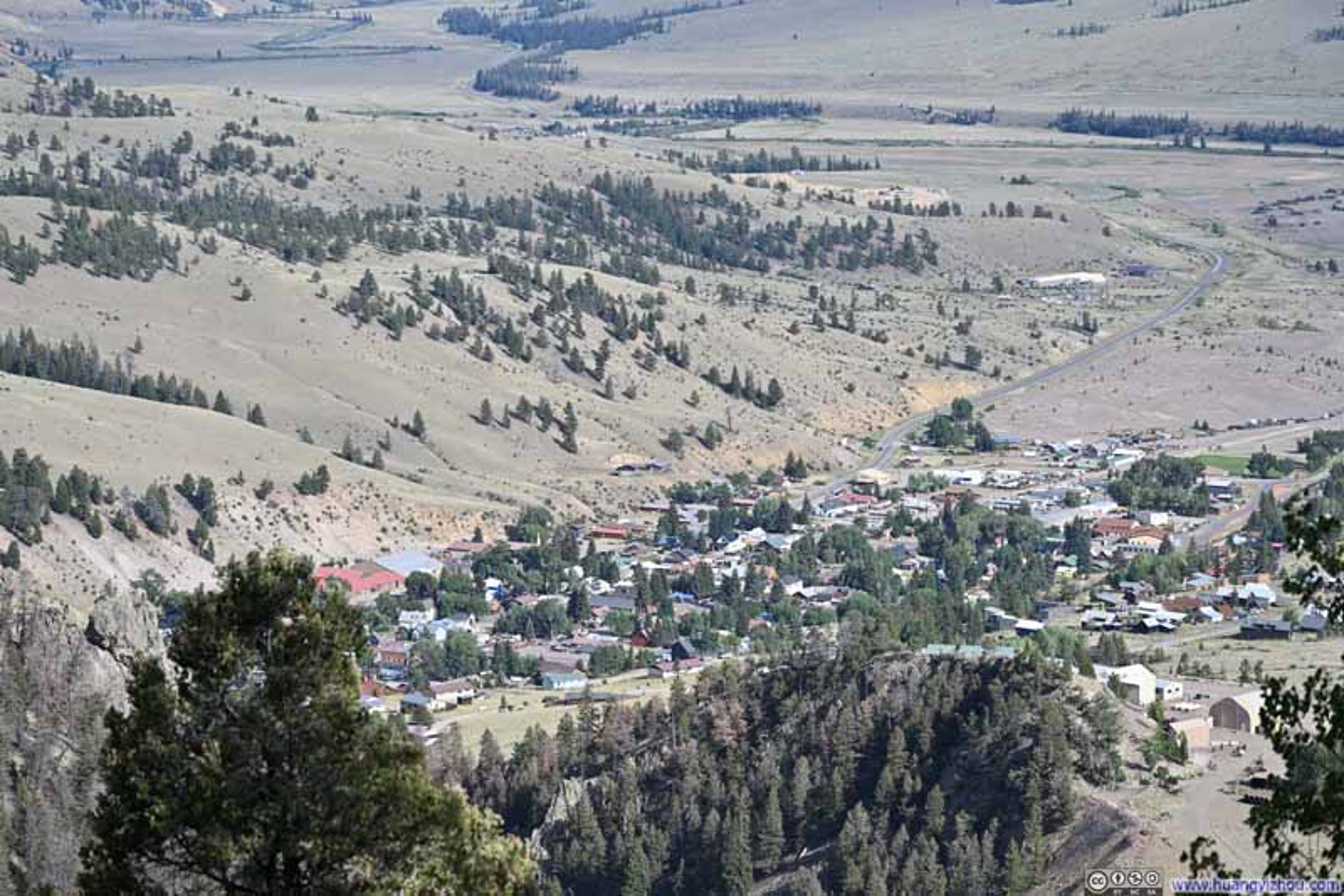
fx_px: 4479
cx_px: 672
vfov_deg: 11.4
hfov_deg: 17.1
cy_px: 448
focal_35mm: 120
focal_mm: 120
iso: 64
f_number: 5
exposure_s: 1/800
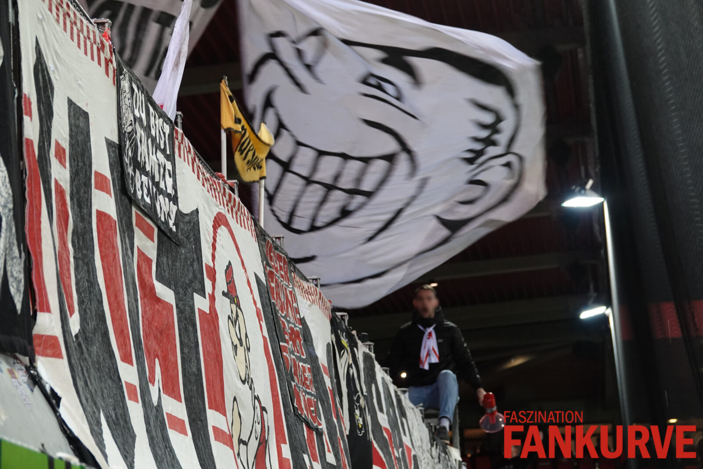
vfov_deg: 10.2
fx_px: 2636
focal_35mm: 135
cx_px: 352
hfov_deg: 15.2
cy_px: 234
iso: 800
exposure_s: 1/100
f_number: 4
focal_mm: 49.51
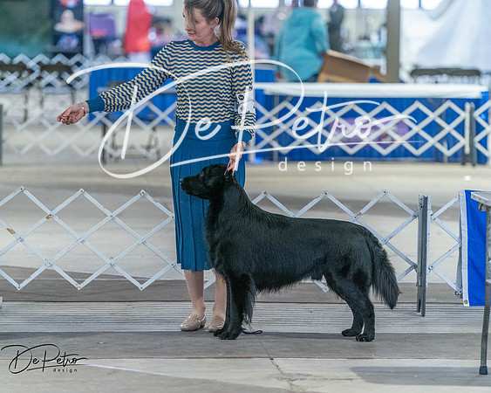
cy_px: 196
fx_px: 2977
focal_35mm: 205
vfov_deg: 7.5
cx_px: 246
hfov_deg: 9.4
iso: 6400
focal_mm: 182
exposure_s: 1/250
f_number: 3.5
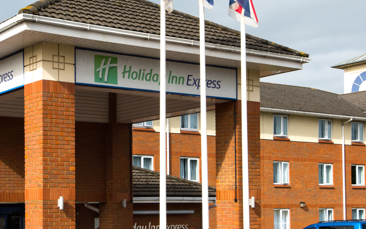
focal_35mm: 68
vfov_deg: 19.1
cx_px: 96
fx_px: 678
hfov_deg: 29.8
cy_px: 112
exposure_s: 1/1600
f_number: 10
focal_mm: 32
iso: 500
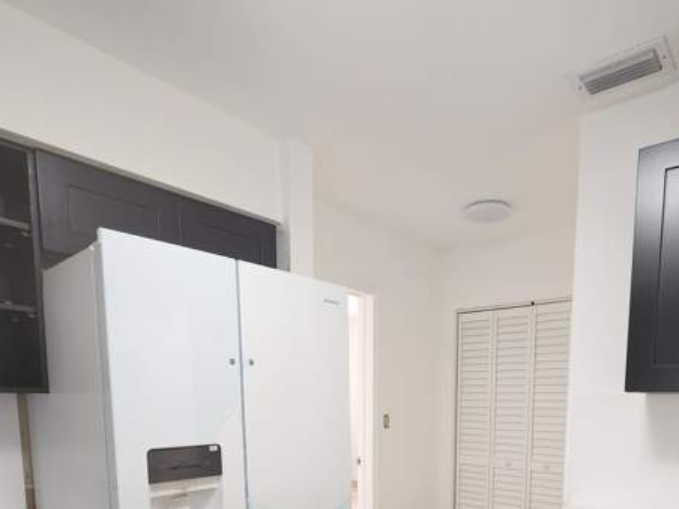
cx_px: 406
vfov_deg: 52.5
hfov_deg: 73.2
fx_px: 451
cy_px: 449
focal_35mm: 23
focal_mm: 2.2
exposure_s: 1/60
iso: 160
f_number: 2.2
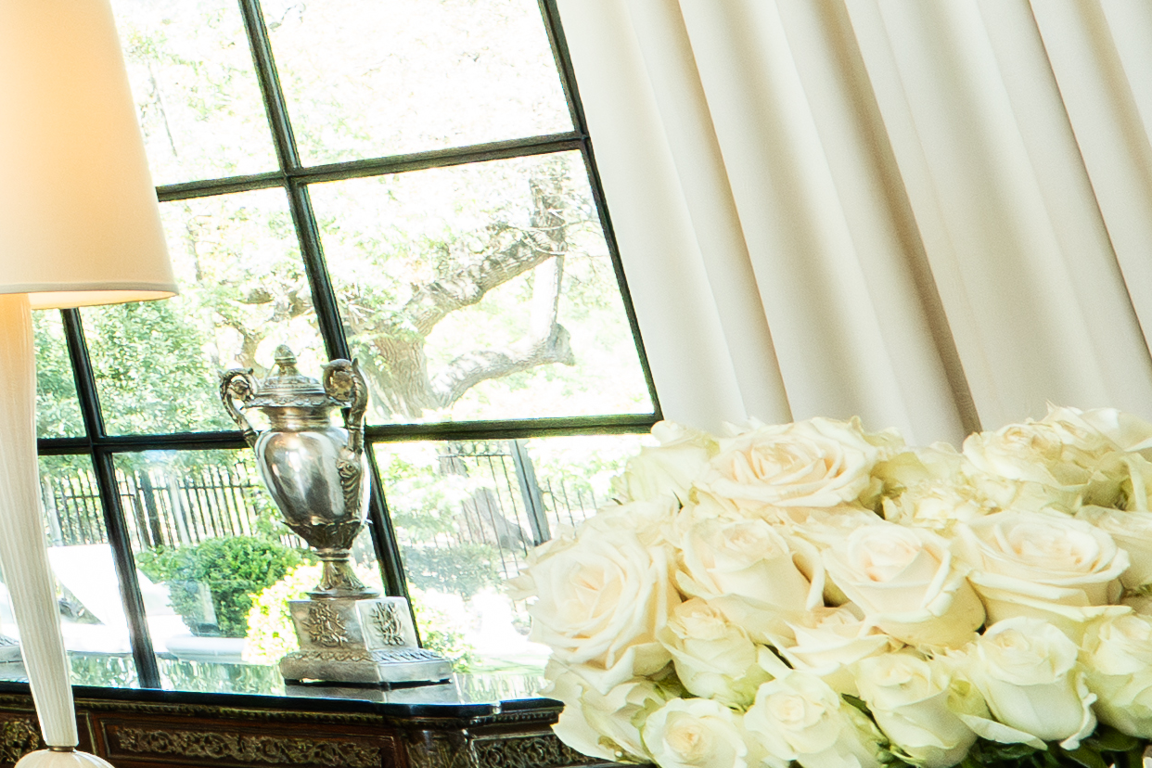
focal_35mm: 79
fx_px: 2528
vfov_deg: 15.7
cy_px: -442
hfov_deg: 15.4
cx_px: -1553
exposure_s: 1/60
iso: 3200
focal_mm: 14
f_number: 11
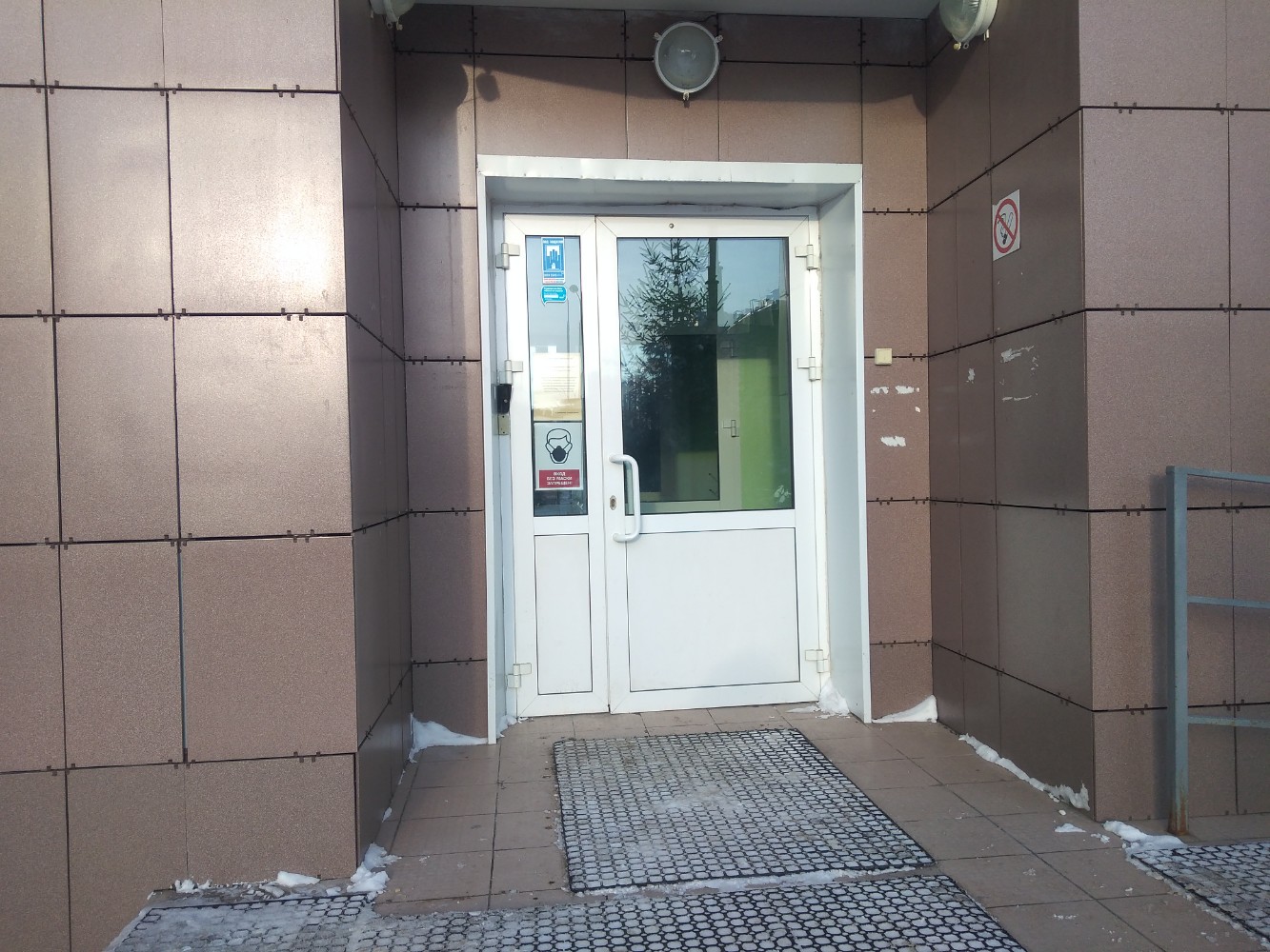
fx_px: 954
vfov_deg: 53.1
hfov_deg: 67.3
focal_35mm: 26
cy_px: 476
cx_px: 635
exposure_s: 1/500
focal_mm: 3.6
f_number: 1.8
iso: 100
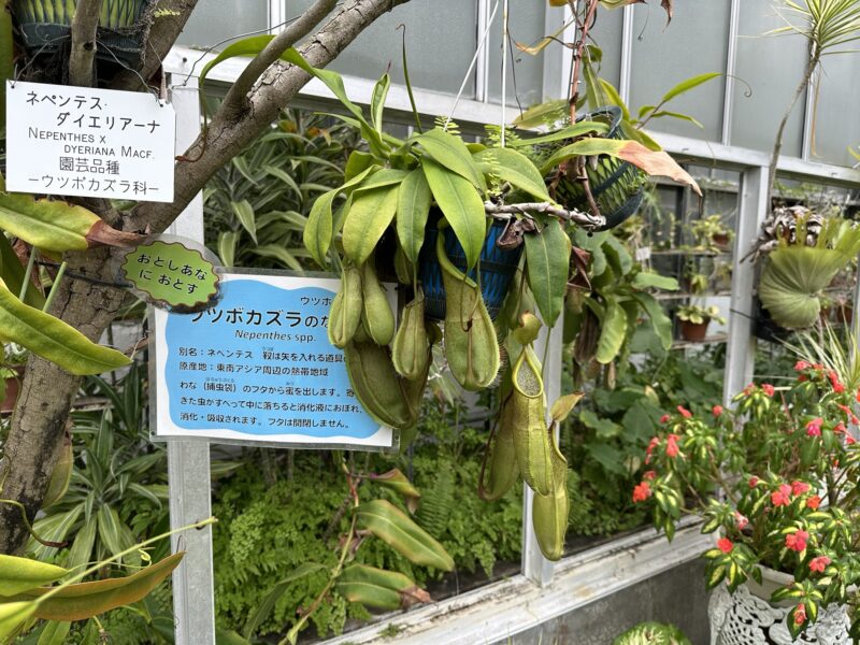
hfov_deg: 71.6
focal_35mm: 24
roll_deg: +0.0
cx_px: 430
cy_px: 322
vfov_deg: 56.8
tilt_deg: -5.9
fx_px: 596
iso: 64
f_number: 1.78
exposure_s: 1/202
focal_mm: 6.86
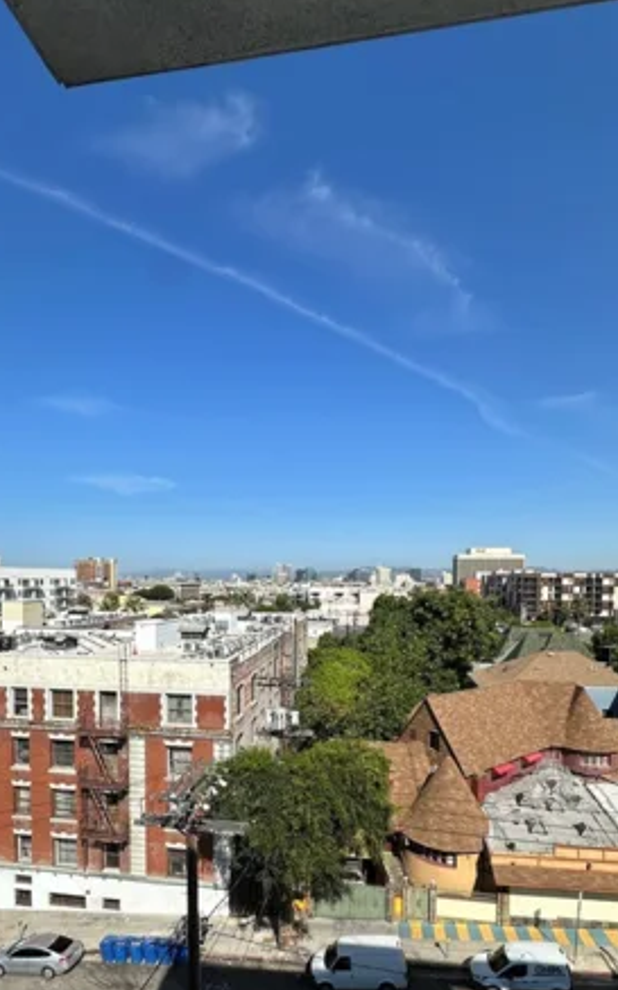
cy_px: 603
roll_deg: -0.6
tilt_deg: -1.9
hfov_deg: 62.2
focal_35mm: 19
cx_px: 299
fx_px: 512
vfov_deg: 86.7
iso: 50
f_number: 2.2
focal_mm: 2.22
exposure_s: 1/3300
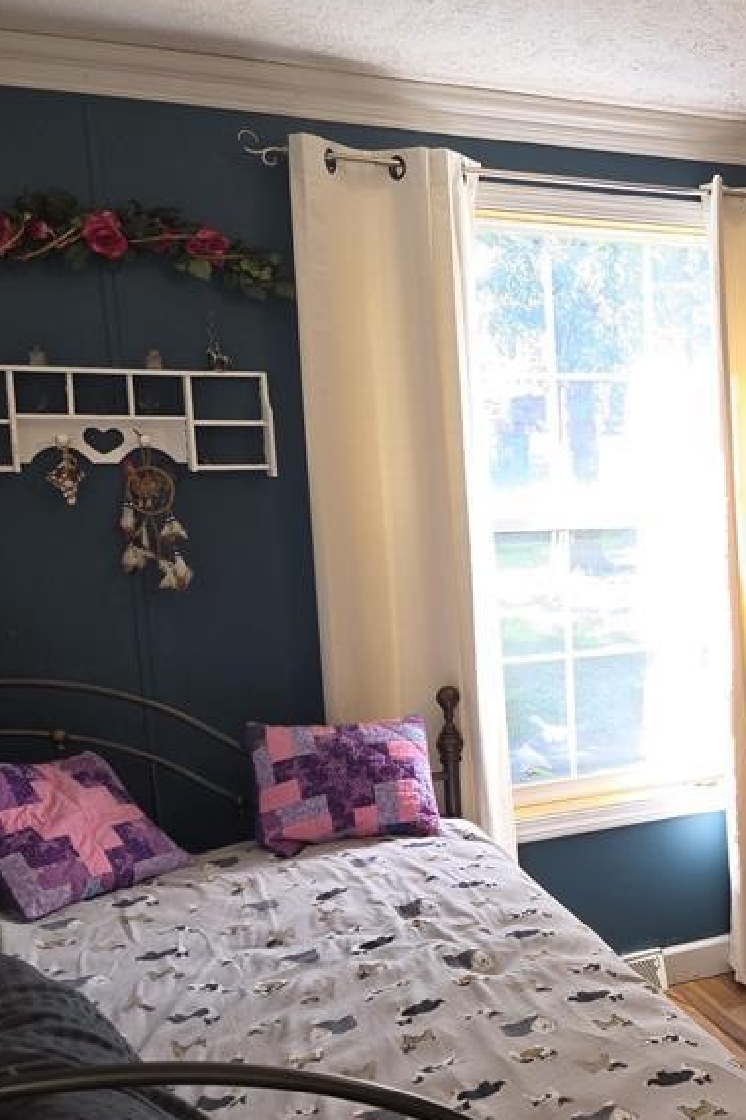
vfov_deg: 45.2
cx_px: 850
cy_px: 670
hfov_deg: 28.0
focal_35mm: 43
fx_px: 1336
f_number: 1.8
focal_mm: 5.4
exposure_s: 1/60
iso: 64
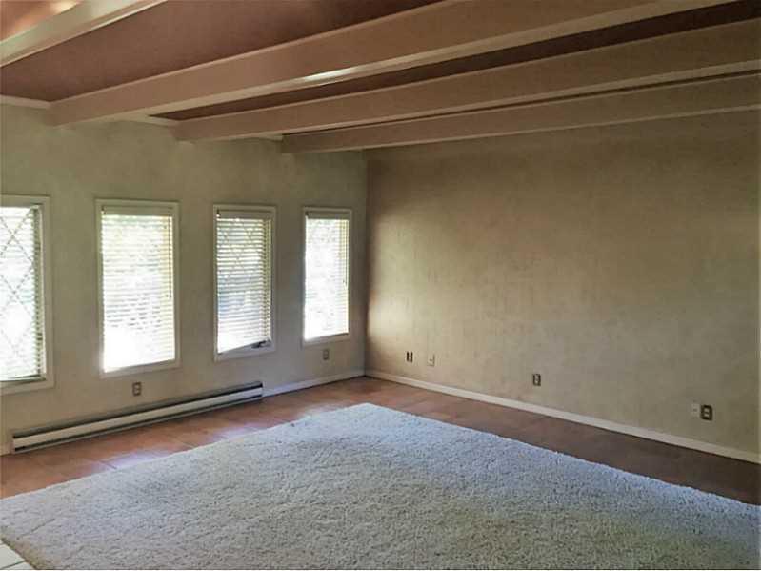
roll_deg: -0.6
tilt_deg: -3.7
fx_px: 637
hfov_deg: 61.7
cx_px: 380
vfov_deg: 48.2
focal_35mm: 29
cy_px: 286
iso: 64
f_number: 2.2
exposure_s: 1/30
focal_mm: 4.15
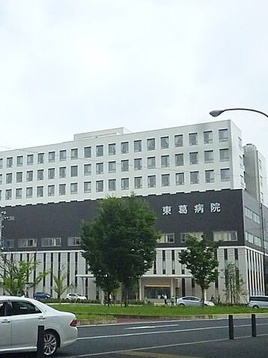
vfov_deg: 34.9
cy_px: 179
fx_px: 567
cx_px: 42
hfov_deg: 25.9
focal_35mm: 55
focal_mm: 7.3
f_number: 11
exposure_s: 1/1300
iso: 2500
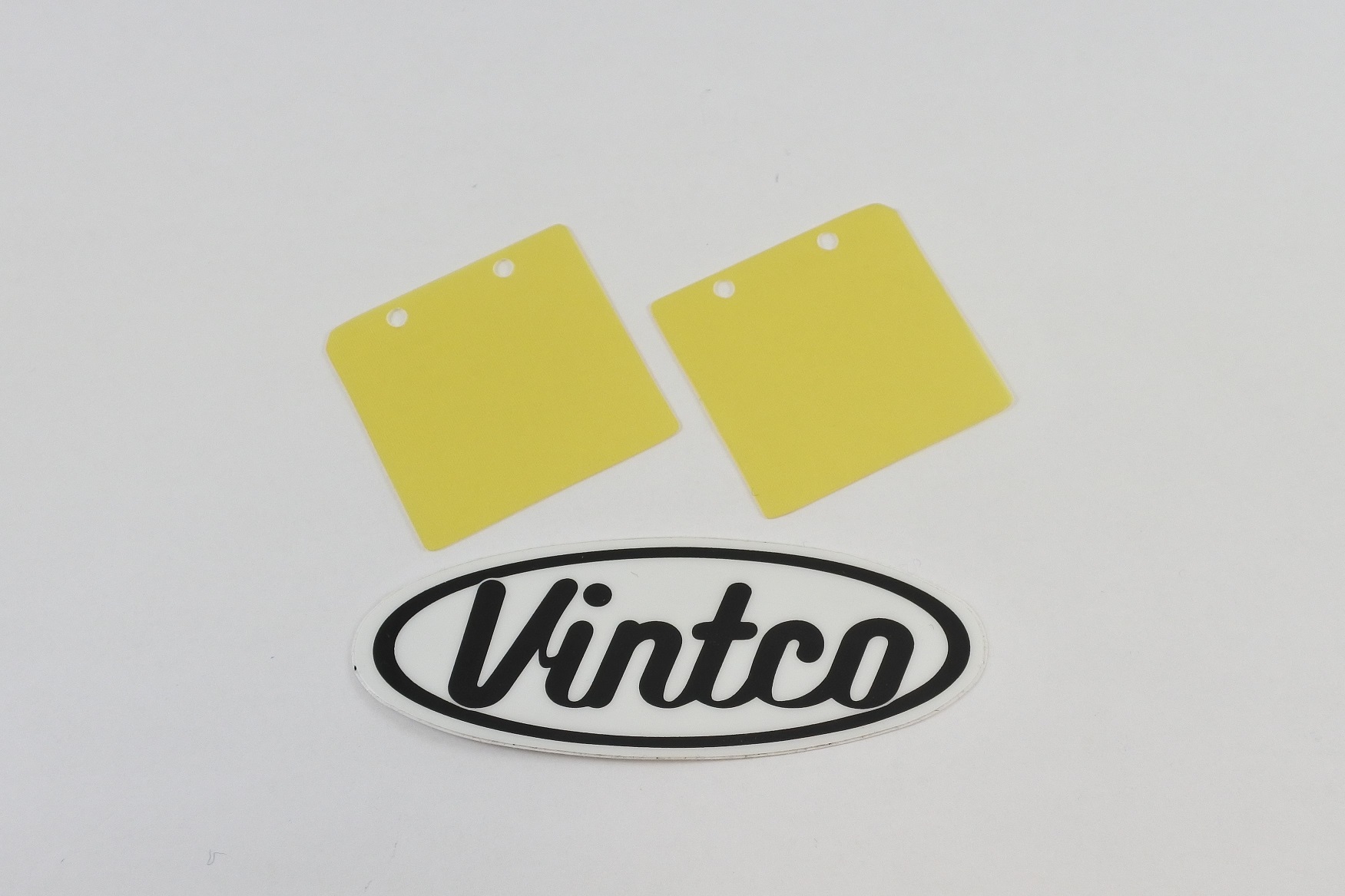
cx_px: 672
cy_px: 448
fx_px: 1419
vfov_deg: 35.0
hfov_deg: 50.7
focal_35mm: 38
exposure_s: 1/200
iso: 400
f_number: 4
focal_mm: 14.3
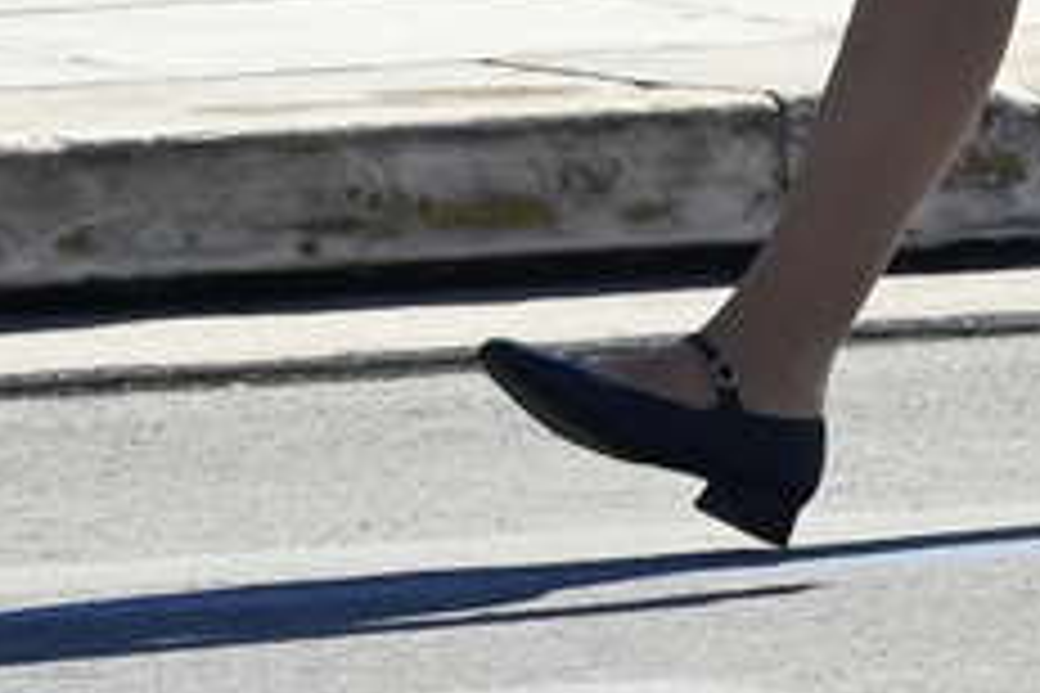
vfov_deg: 1.0
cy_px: -1408
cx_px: 1418
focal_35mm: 1314
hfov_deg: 1.6
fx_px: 37957
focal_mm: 135
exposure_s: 1/800
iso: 400
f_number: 9
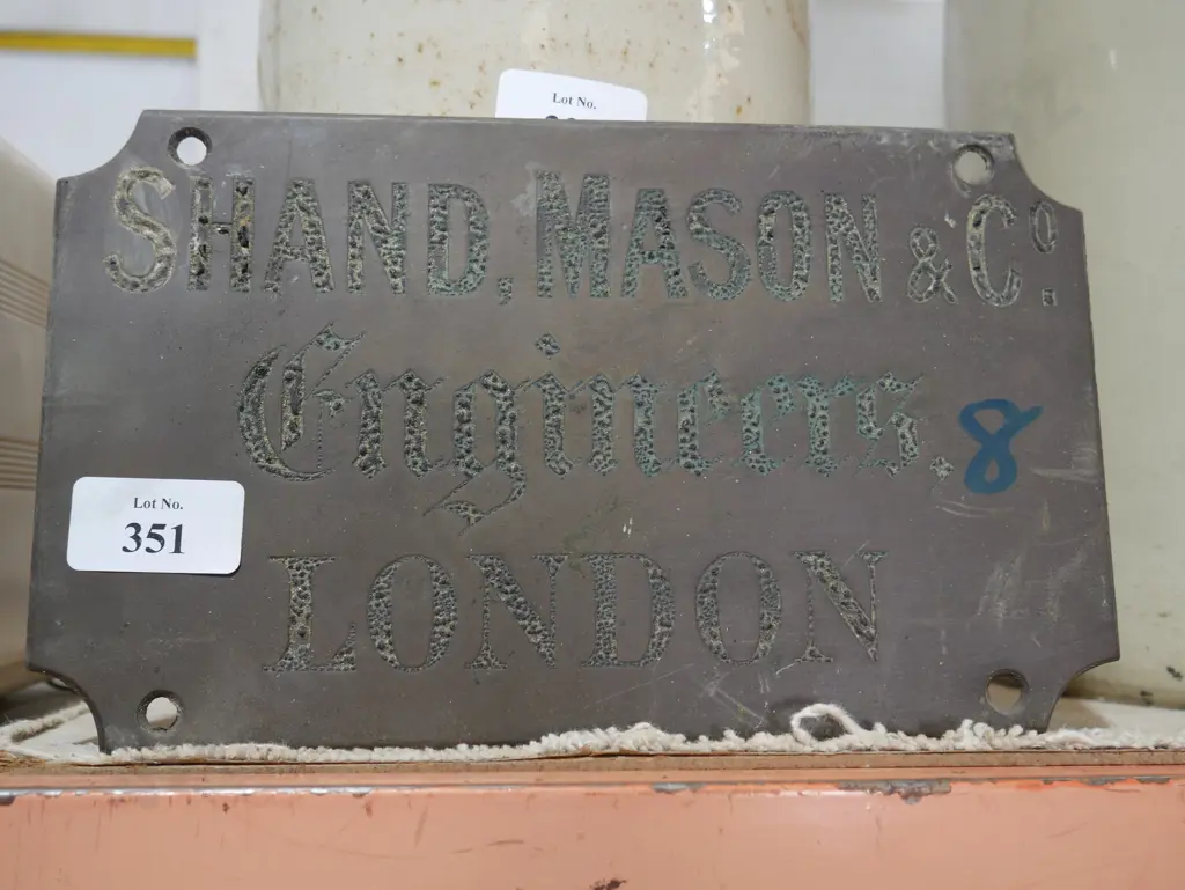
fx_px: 1164
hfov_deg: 53.9
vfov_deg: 41.8
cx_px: 592
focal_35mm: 34
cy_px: 445
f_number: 4
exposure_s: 1/60
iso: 400
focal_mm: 17
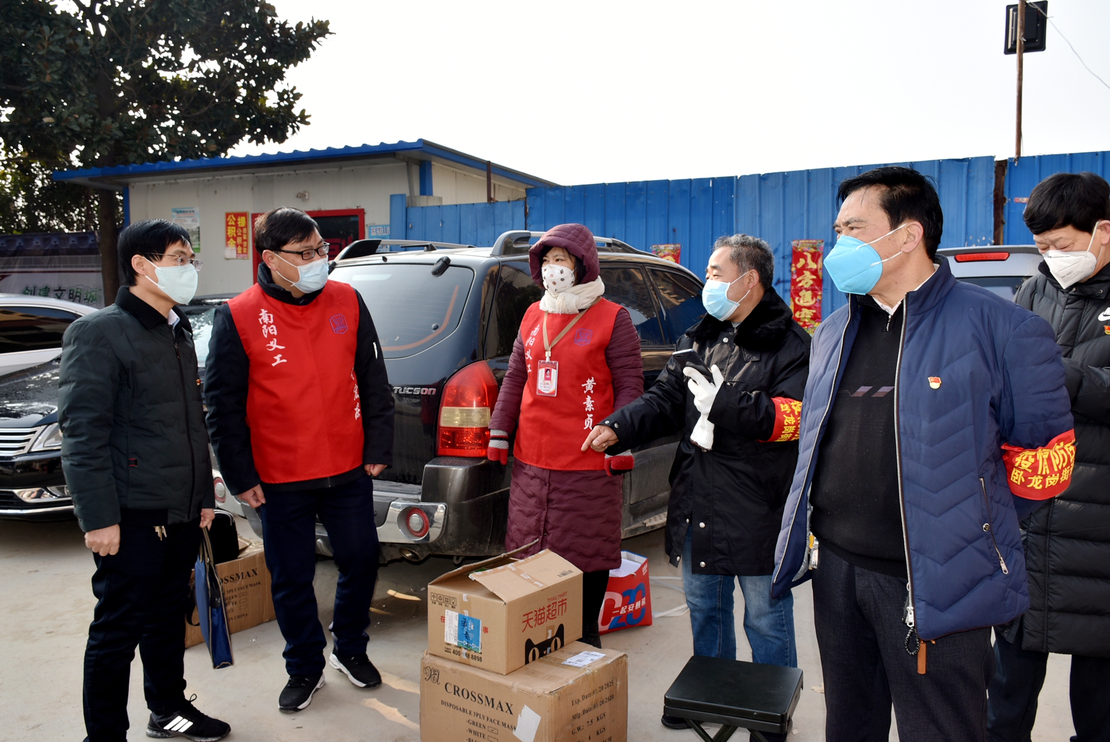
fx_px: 926
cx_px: 555
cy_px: 371
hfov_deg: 61.9
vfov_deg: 43.7
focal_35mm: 30
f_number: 6.3
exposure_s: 1/160
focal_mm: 20
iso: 100
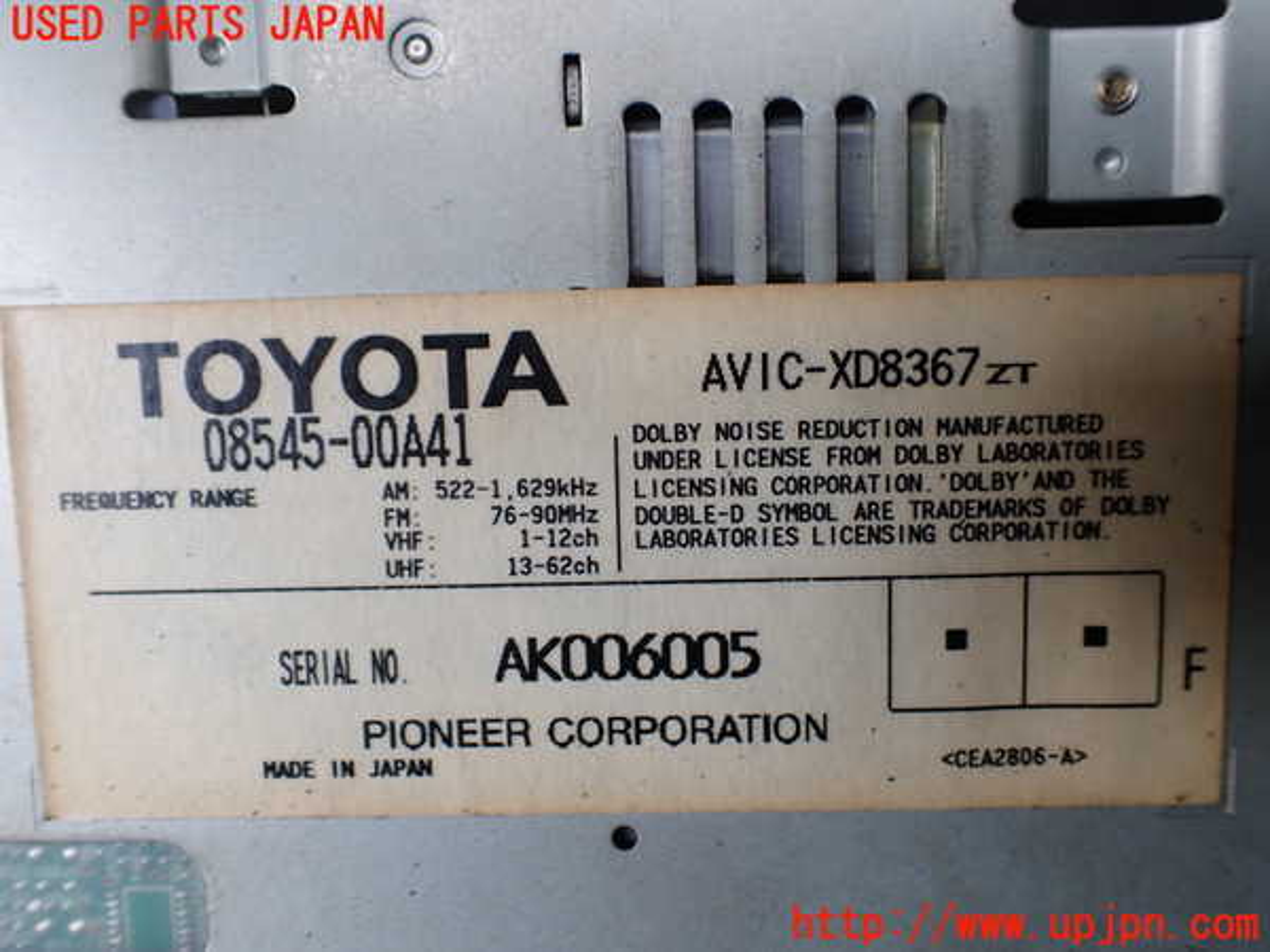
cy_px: 476
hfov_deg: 60.0
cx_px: 635
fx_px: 1101
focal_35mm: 30
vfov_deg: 46.8
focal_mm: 5.4
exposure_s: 1/125
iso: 160
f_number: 2.3
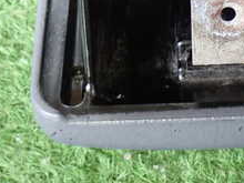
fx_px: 846
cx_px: 218
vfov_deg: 12.2
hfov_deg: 16.2
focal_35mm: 120
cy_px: -11
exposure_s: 1/25
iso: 800
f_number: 2.9
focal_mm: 7.84
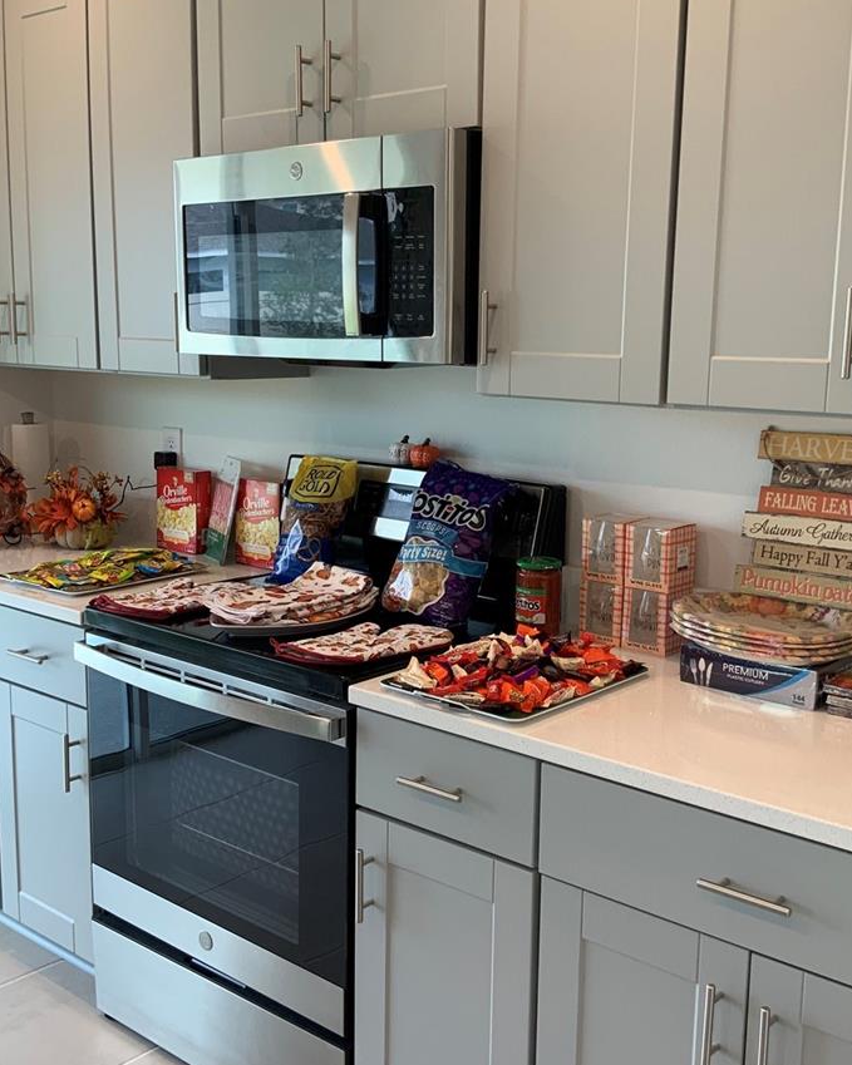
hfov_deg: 37.3
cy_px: 542
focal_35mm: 40
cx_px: 422
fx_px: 1261
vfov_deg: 45.8
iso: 40
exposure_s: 1/60
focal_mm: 3
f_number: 1.8
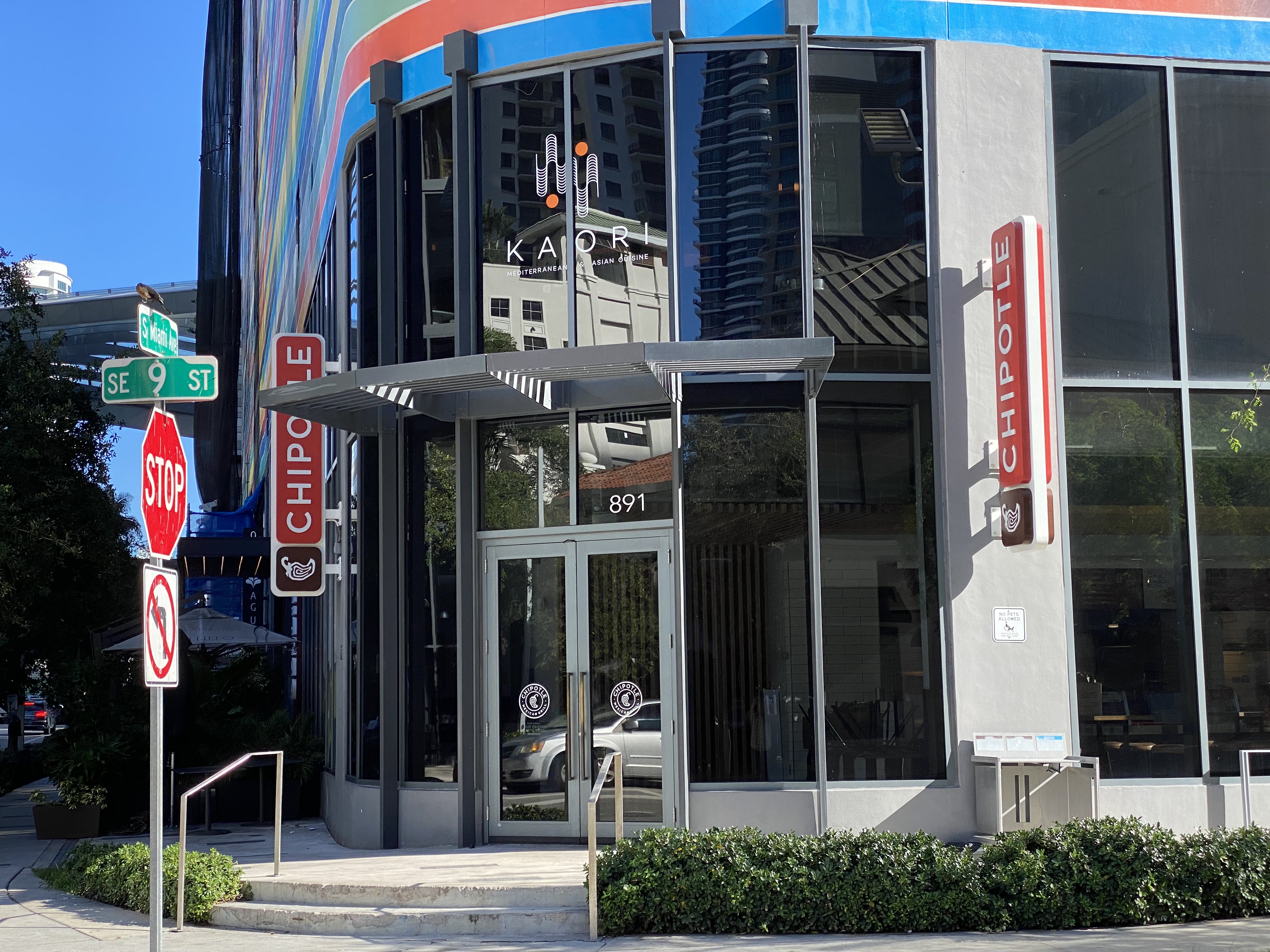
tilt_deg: +6.6
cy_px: 476
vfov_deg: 28.0
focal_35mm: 52
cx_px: 635
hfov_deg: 36.8
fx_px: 1908
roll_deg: +0.9
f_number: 2
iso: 20
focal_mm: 6
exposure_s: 1/685
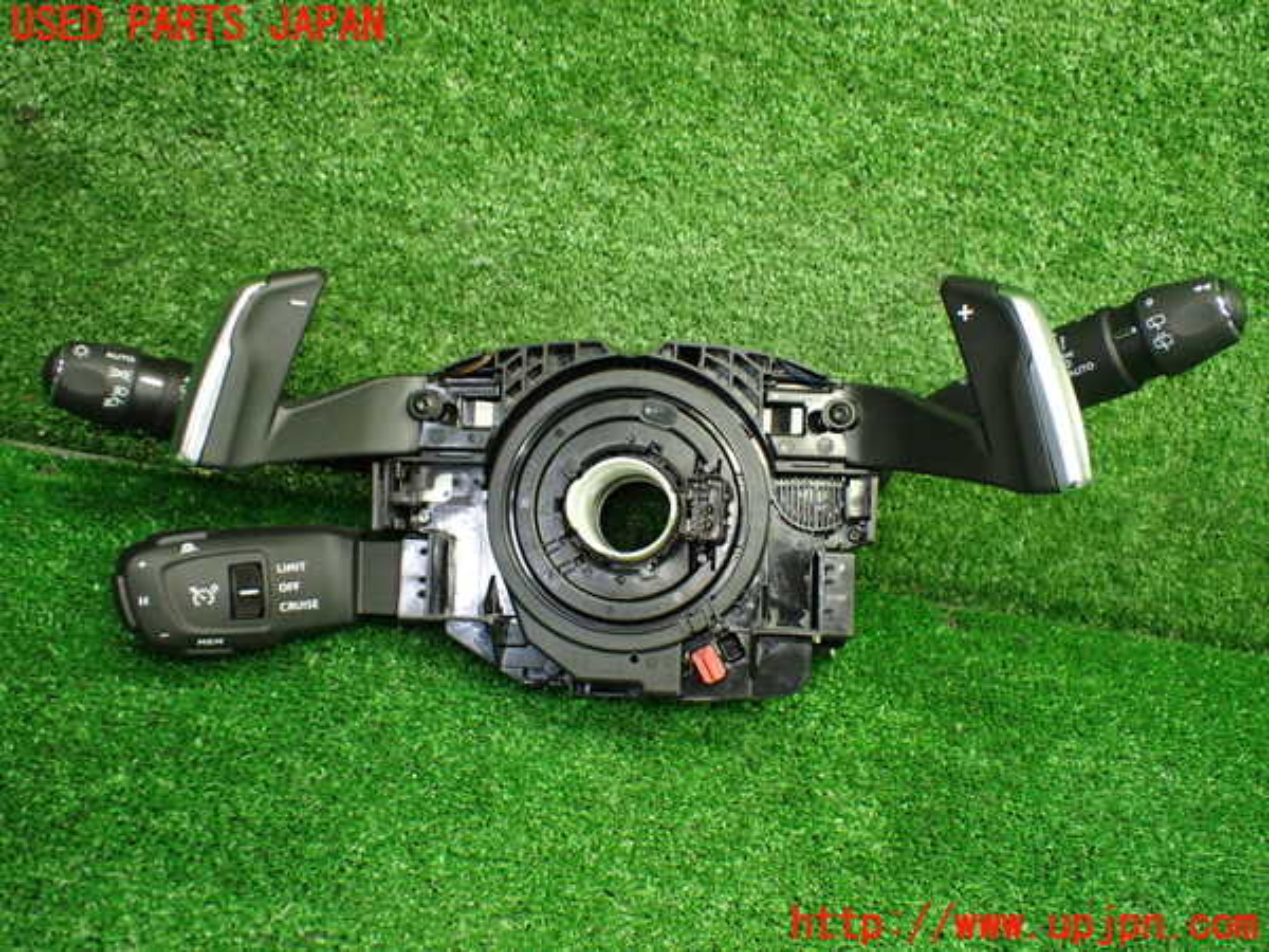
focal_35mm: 30
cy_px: 476
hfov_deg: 60.0
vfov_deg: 46.8
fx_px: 1100
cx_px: 634
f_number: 2.3
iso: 800
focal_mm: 5.4
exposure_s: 1/125
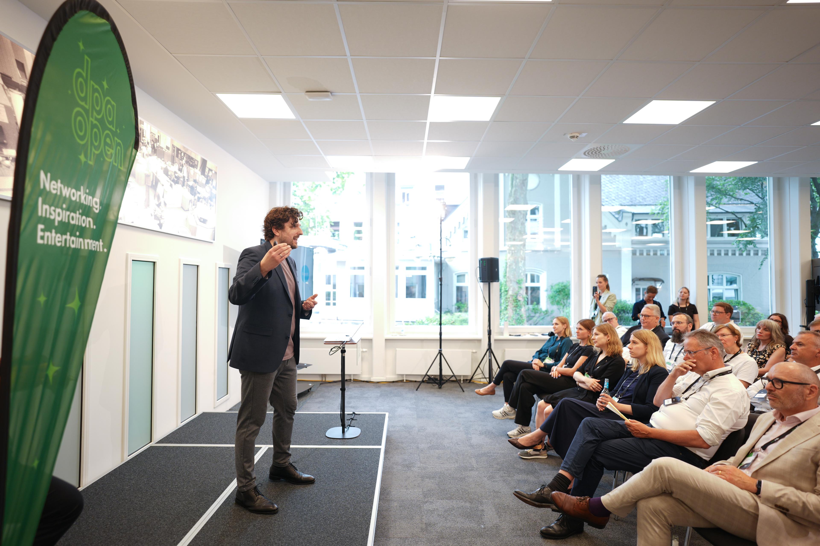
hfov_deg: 84.0
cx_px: 410
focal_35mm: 20
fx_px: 456
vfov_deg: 61.9
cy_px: 273
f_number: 1.8
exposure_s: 1/125
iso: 200
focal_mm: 20
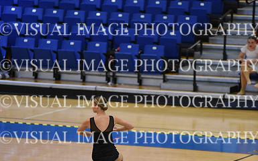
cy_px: 119
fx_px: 2166
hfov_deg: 6.8
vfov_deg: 4.3
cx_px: 129
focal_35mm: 308
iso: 8000
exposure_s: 1/1000
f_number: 2.8
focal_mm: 200
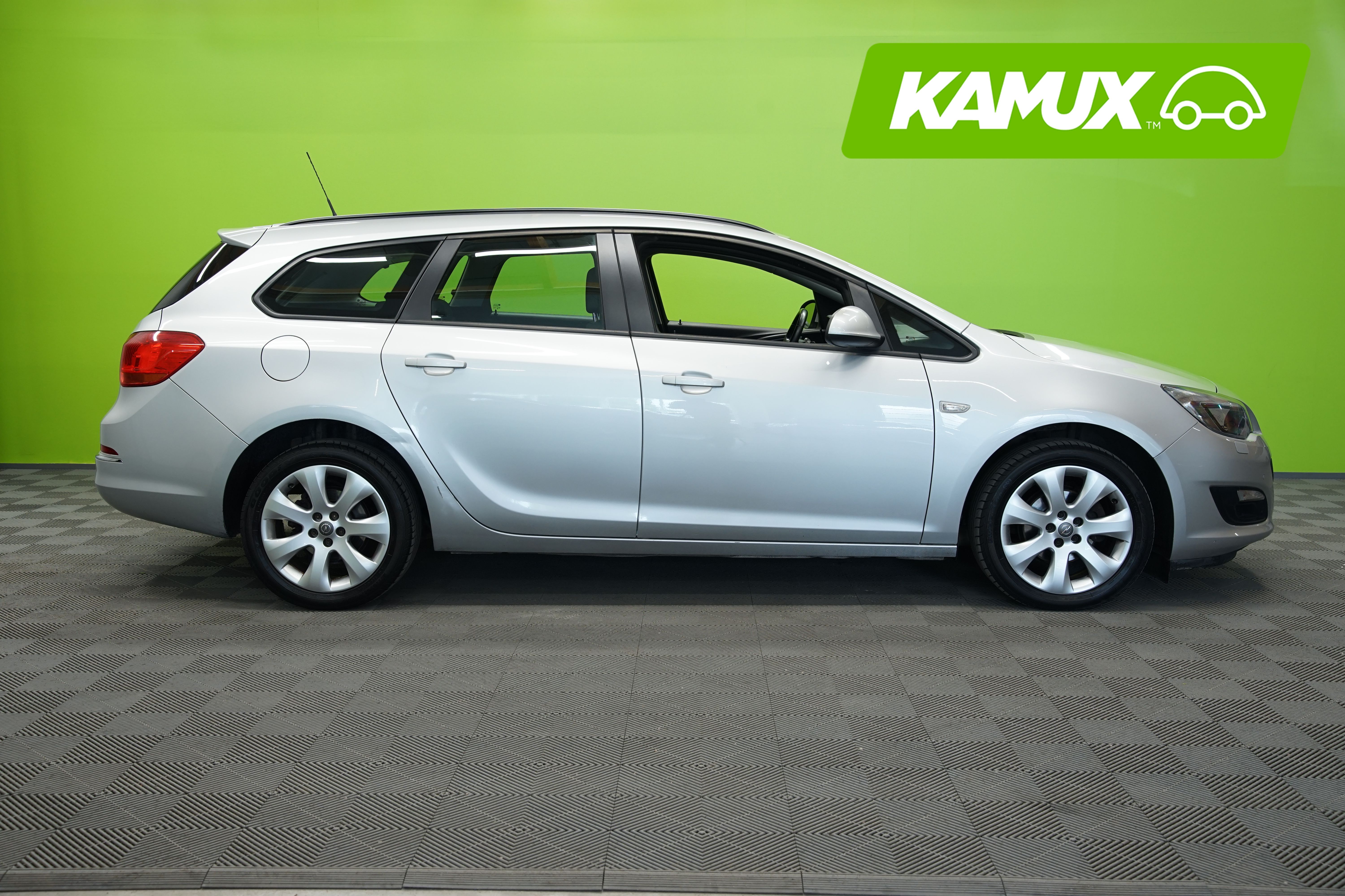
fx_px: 1345
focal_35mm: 36
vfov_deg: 36.9
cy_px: 448
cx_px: 672
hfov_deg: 53.1
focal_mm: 36
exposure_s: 1/20
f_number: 6.3
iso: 500
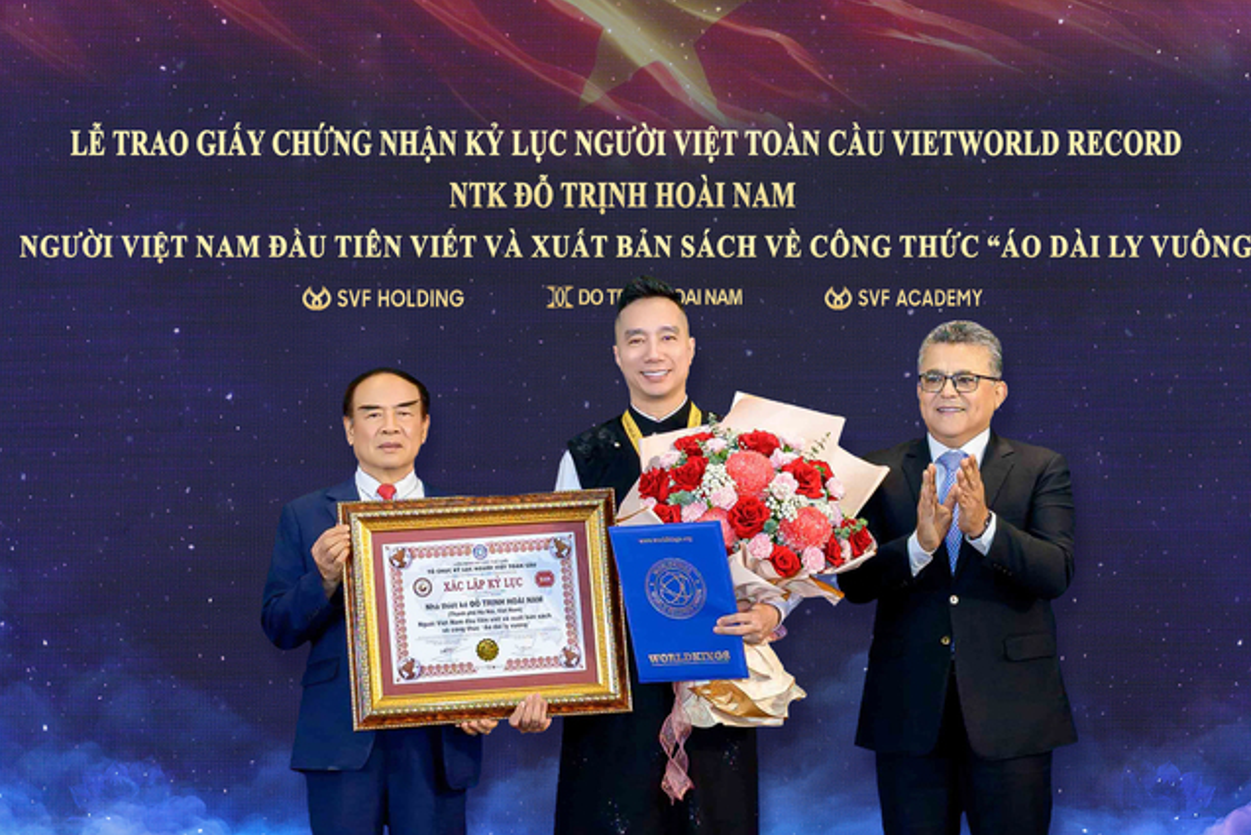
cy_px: 428
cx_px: 648
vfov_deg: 22.3
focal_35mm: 61
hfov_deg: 32.9
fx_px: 2120
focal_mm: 36
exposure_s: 1/125
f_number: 4.5
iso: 320
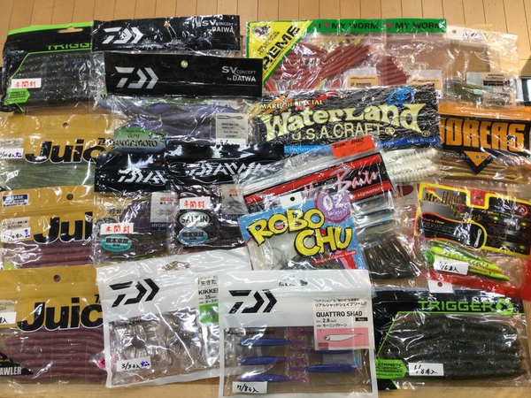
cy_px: 199
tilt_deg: -74.4
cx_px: 266
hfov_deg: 58.4
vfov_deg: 45.4
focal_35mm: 31
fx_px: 476
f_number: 2.4
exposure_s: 1/40
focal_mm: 3.3
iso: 25
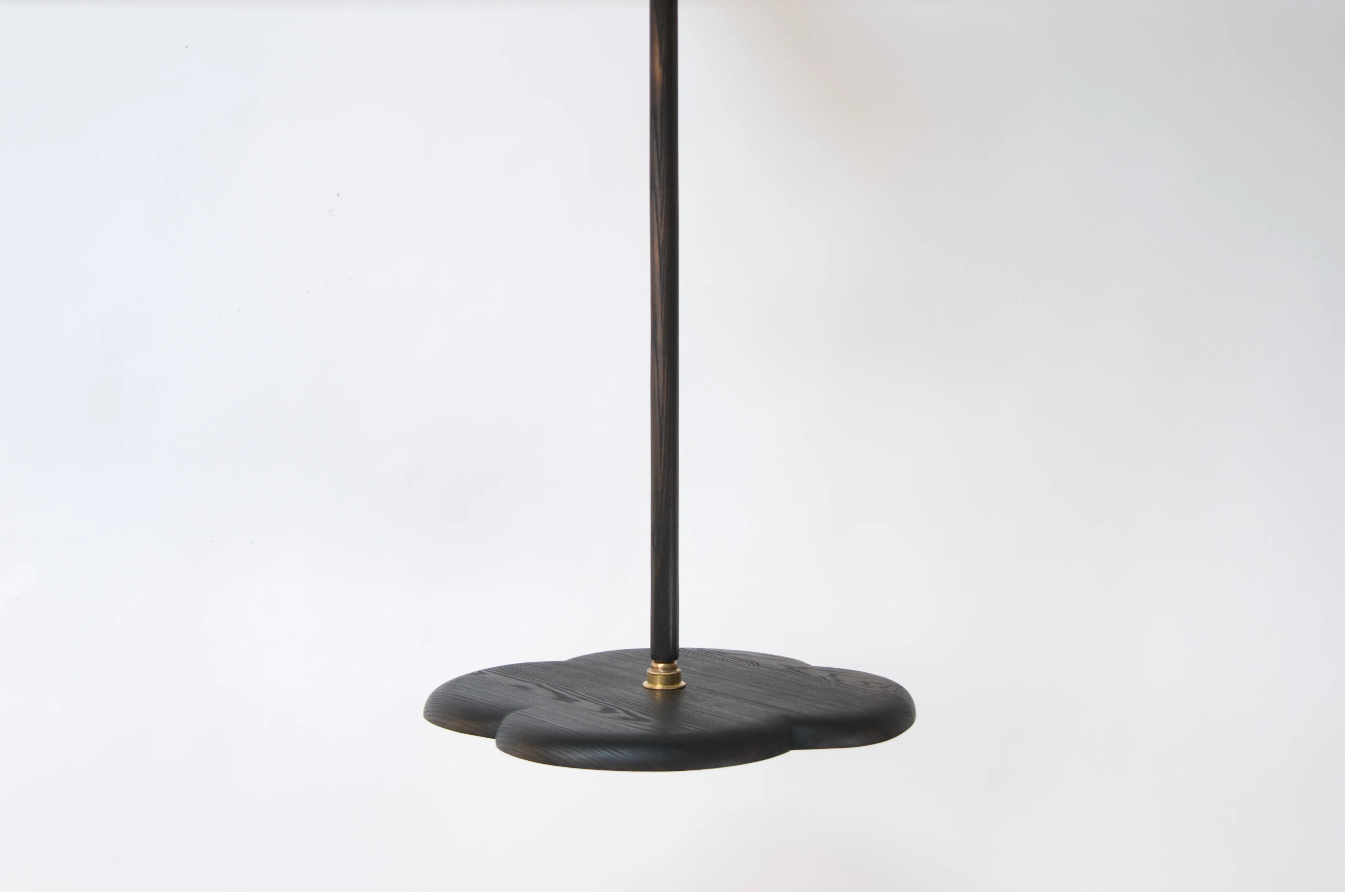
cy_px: 446
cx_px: 672
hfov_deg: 37.9
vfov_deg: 25.7
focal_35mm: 52
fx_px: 1958
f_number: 3.8
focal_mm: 35
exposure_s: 1/45
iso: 200
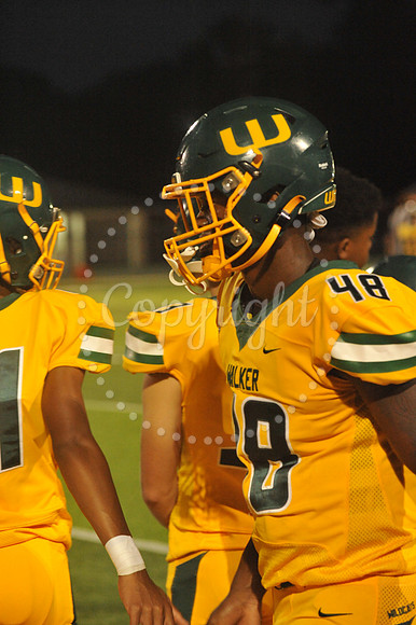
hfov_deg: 10.1
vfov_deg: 15.2
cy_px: 312
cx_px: 208
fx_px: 2343
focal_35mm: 135
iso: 6400
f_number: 5
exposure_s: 1/250
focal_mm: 135
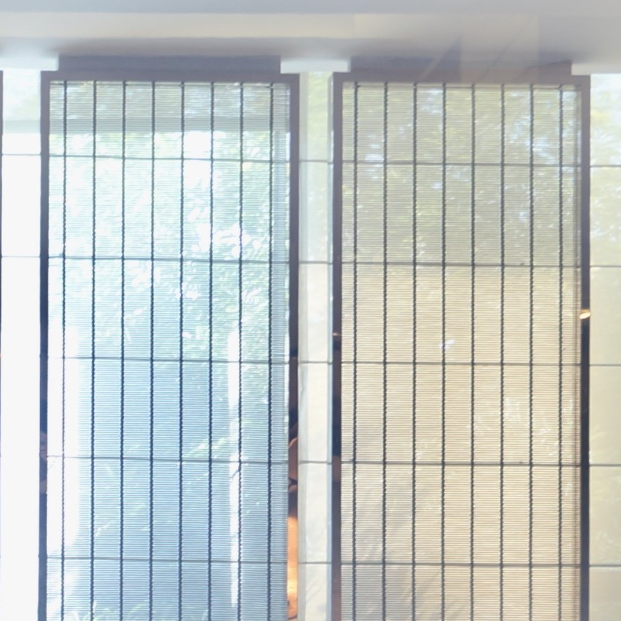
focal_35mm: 199
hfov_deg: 8.7
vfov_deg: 8.6
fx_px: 4039
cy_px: 924
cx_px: -136
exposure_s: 1.3
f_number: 8
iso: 50
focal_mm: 35
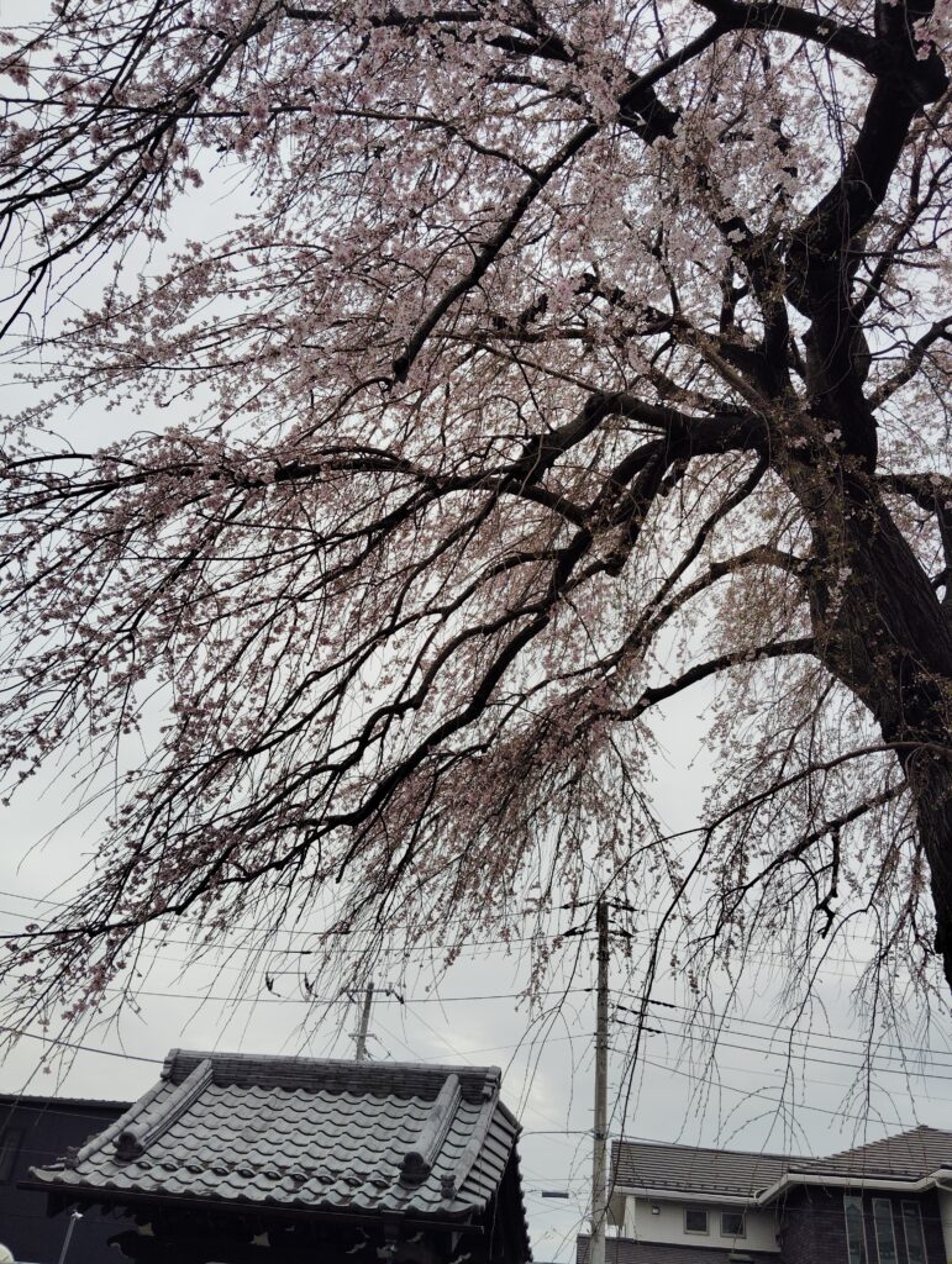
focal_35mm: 28
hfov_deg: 49.9
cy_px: 632
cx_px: 476
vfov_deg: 63.4
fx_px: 1024
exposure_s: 1/292
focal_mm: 4.22
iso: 50
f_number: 1.8
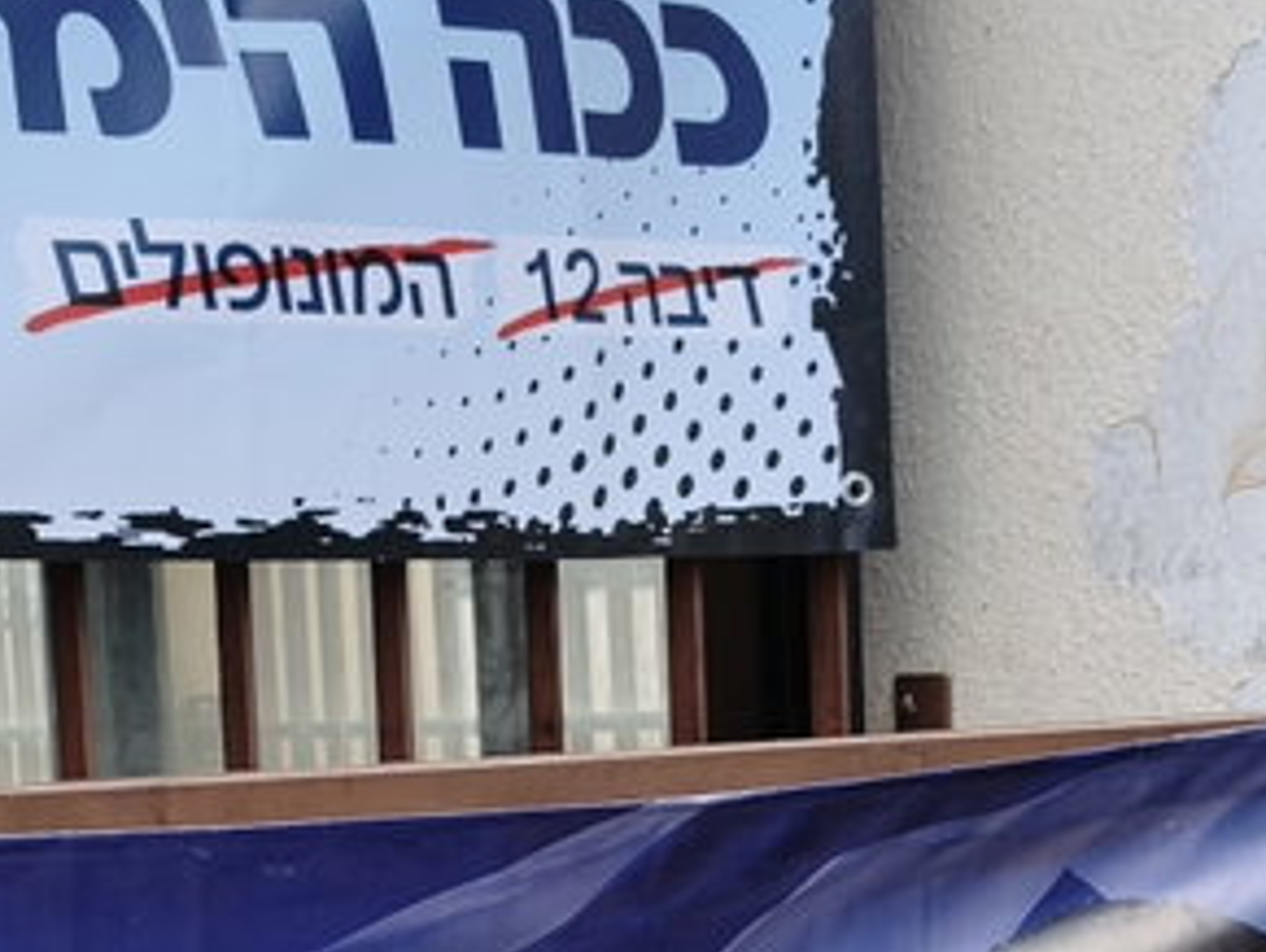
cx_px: 375
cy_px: 1079
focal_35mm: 111
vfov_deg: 13.1
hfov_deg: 17.6
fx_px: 4063
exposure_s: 1/568
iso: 50
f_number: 1.62
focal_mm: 6.45
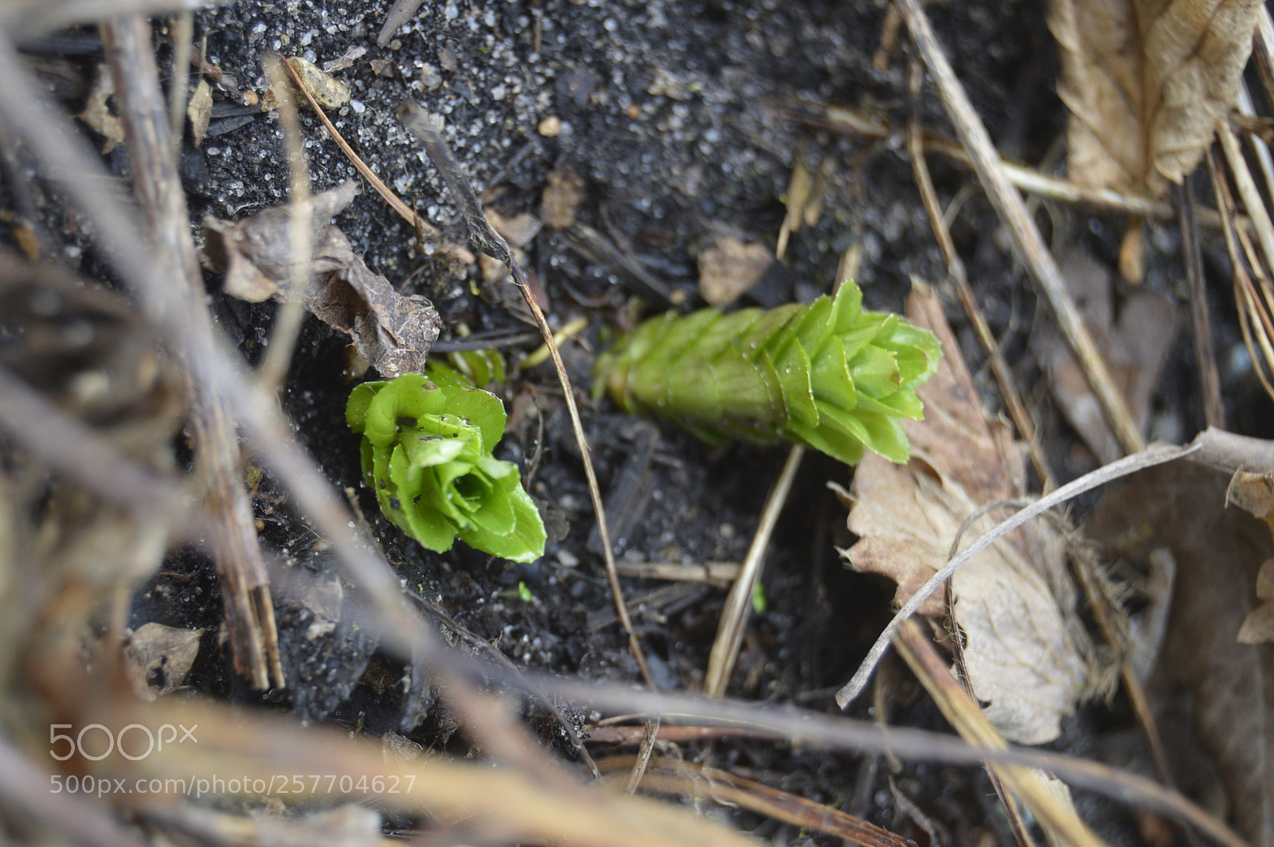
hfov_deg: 24.6
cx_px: 637
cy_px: 424
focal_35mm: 82
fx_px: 2917
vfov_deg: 16.5
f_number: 5.6
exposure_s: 1/125
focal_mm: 55
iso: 280
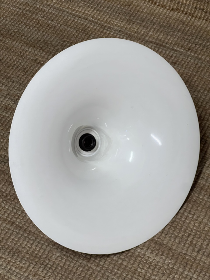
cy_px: 140
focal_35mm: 77
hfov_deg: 19.1
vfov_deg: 25.3
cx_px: 105
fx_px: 623
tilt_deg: -51.0
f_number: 2.8
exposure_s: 1/50
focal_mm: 9
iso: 320
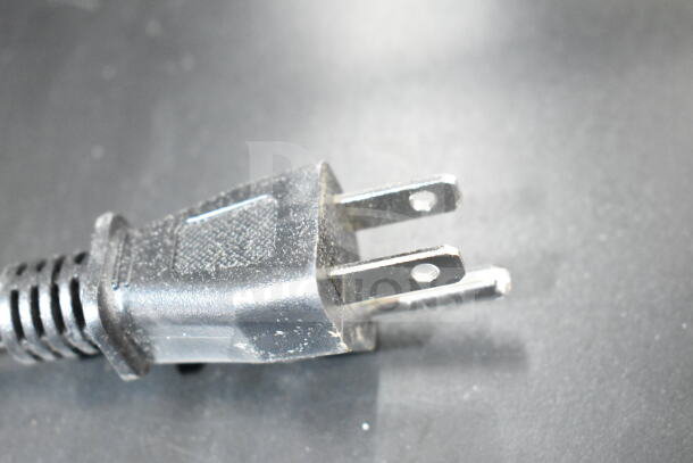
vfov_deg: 20.2
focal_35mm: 68
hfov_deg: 29.9
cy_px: 232
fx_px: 1300
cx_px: 346
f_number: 5
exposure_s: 1/80
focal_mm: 45
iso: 10000
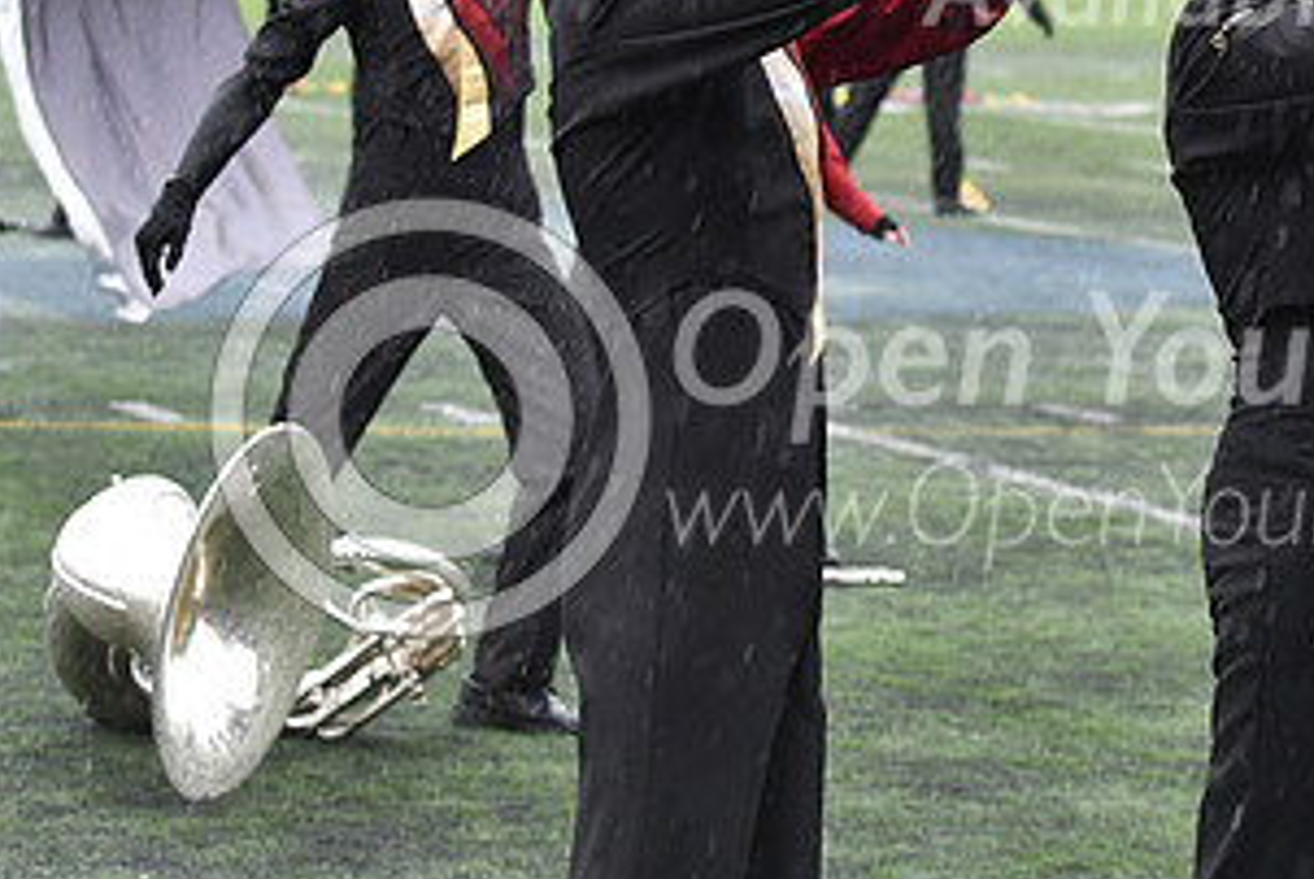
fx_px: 7890
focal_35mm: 216
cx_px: 1223
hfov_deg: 9.5
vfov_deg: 6.4
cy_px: 59
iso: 1000
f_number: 4
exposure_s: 1/400
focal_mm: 75
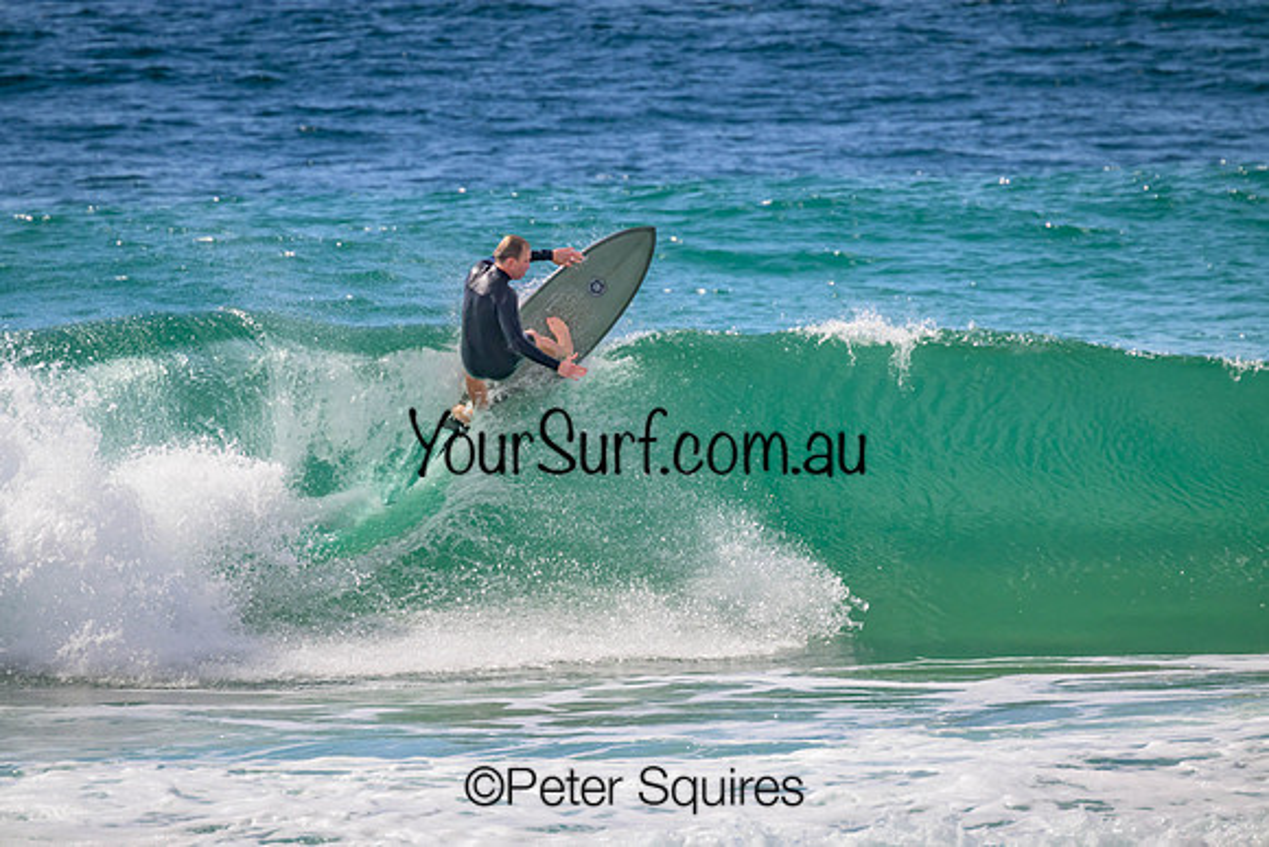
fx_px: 28205
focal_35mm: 800
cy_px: 424
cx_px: 634
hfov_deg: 2.6
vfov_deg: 1.7
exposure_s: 1/2000
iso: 1250
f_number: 11
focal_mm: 800
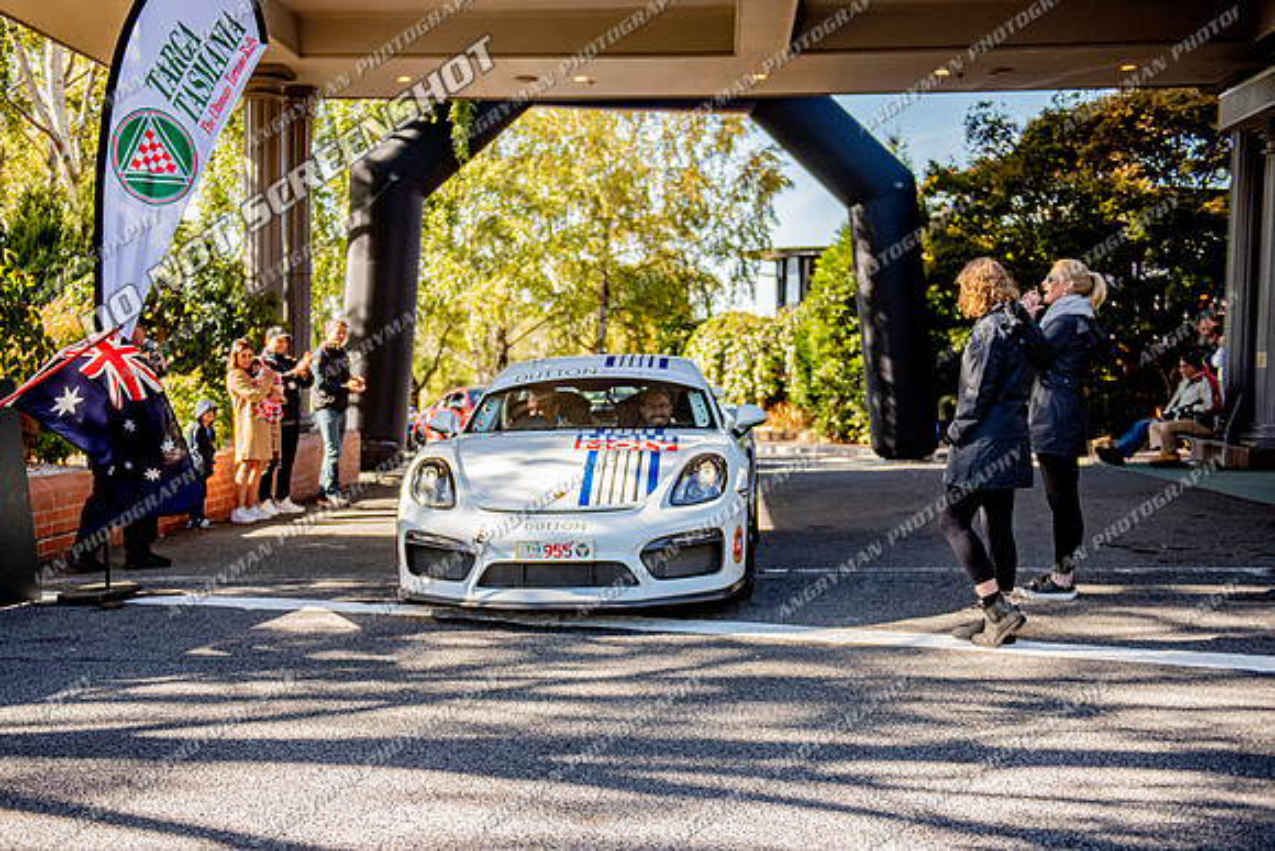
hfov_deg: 40.9
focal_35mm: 48
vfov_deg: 28.0
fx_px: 1706
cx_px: 577
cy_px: 466
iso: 500
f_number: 2.8
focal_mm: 44
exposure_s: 1/3200
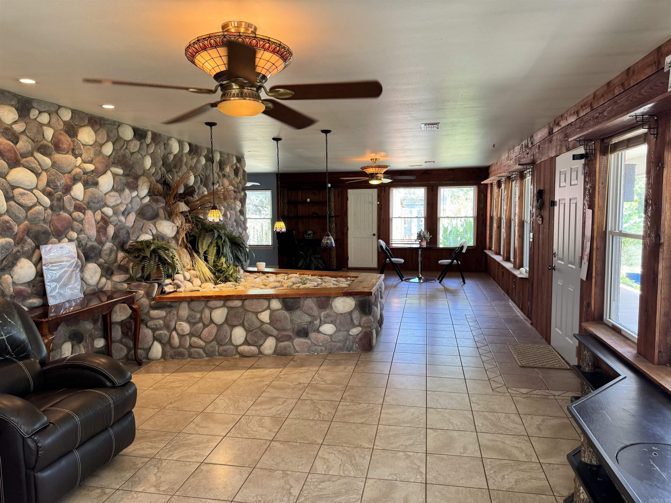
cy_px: 252
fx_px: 465
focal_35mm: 24
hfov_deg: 71.6
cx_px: 336
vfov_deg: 56.8
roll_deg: +0.3
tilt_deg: -2.6
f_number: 1.78
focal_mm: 6.76
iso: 160
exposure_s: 1/60
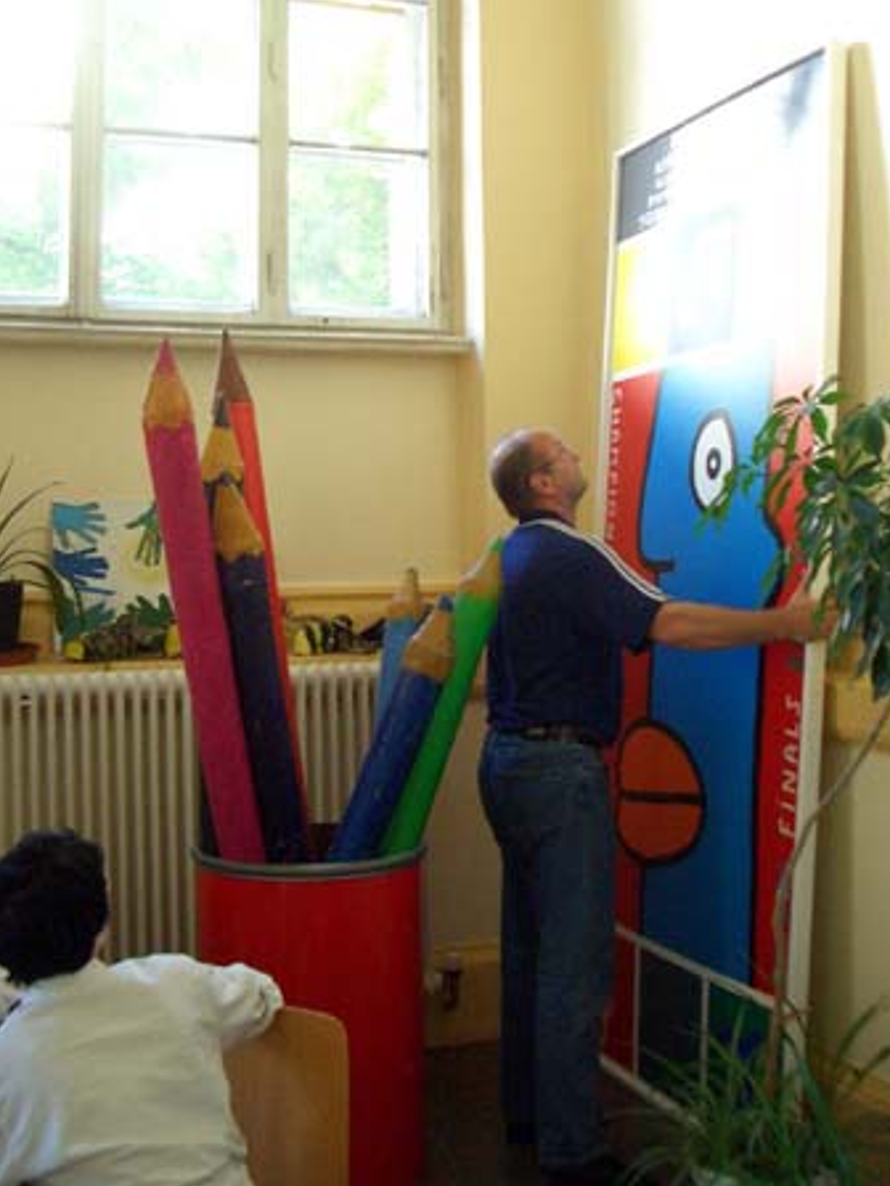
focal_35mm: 43
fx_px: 1474
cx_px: 536
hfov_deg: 33.5
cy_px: 474
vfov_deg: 43.6
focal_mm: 5.8
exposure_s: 1/80
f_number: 2.6
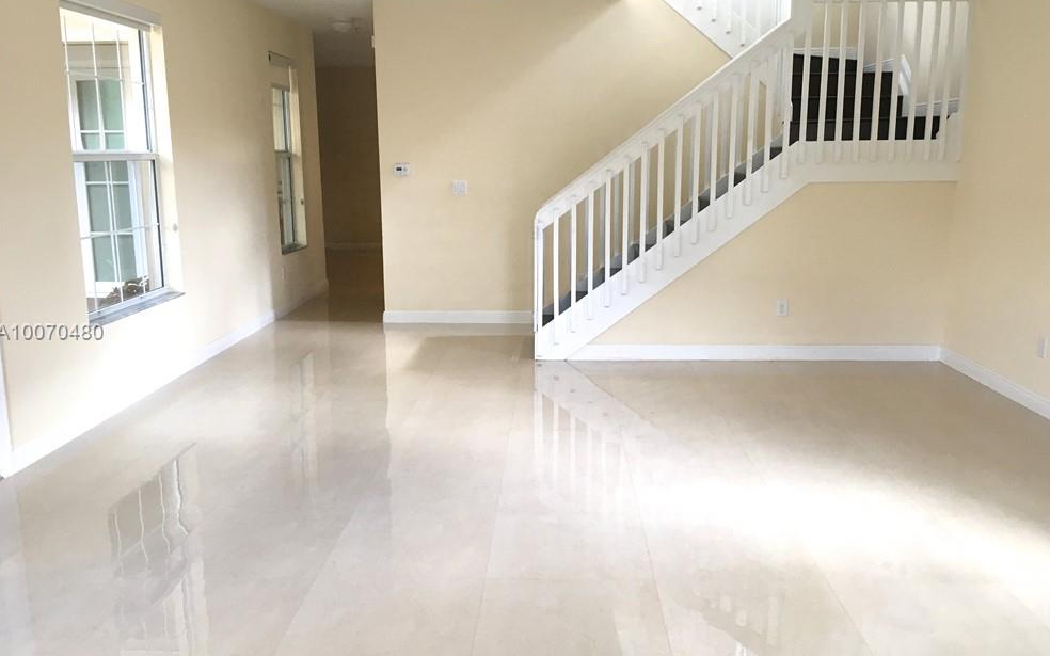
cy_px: 333
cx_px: 538
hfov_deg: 59.6
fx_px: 916
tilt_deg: -12.1
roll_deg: +0.1
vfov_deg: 39.4
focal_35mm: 32
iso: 32
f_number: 2.2
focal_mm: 4.15
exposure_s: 1/30
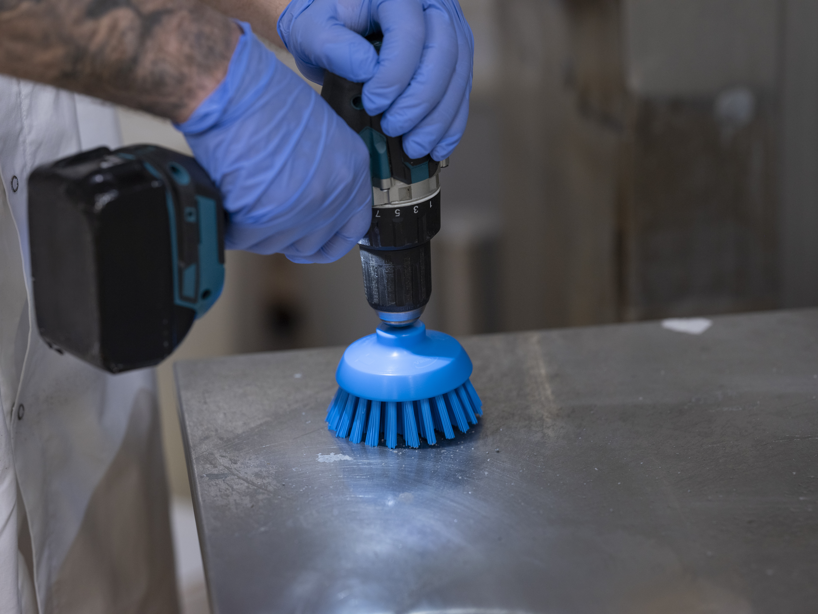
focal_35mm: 87
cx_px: 409
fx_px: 2056
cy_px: 307
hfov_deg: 22.5
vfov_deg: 17.0
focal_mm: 110
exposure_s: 1/125
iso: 1000
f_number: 3.6
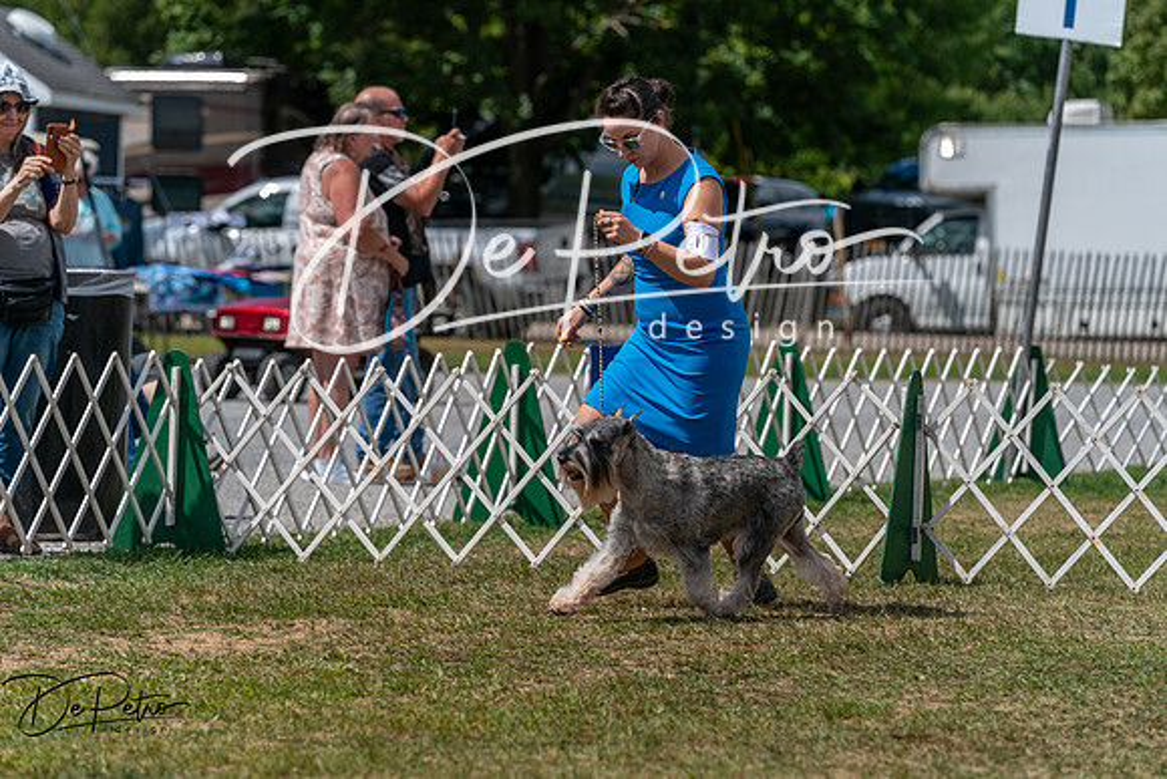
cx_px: 584
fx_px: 5804
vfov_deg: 7.7
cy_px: 390
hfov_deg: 11.5
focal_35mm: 179
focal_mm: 179
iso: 160
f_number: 5
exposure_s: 1/2000
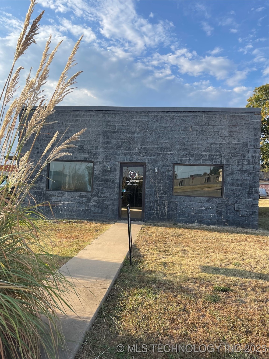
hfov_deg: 54.9
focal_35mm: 25
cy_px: 180
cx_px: 134
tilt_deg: +2.5
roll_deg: +1.1
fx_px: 259
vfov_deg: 69.4
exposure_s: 1/1493
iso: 32
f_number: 1.6
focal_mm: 5.1
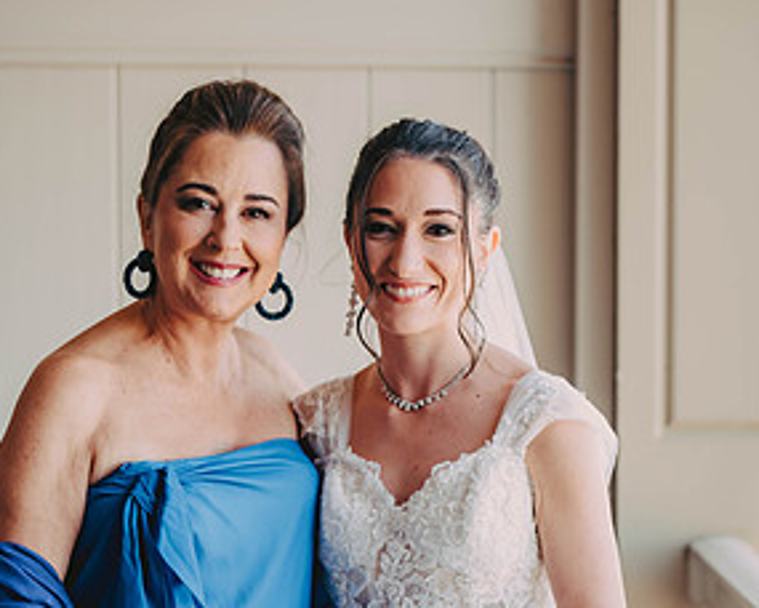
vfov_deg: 10.4
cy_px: 461
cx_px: 381
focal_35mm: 148
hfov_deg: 13.0
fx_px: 3325
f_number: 2.8
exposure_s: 1/200
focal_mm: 100
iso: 320
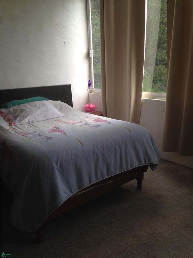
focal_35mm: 33
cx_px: 96
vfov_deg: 55.4
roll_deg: +3.4
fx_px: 245
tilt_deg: -13.6
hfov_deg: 42.9
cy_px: 129
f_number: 2.4
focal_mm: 4.12
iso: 50
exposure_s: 1/154
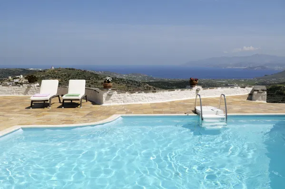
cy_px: 94
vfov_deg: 34.1
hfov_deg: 49.6
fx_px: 308
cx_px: 142
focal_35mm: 39
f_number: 14
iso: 200
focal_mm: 26
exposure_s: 1/320
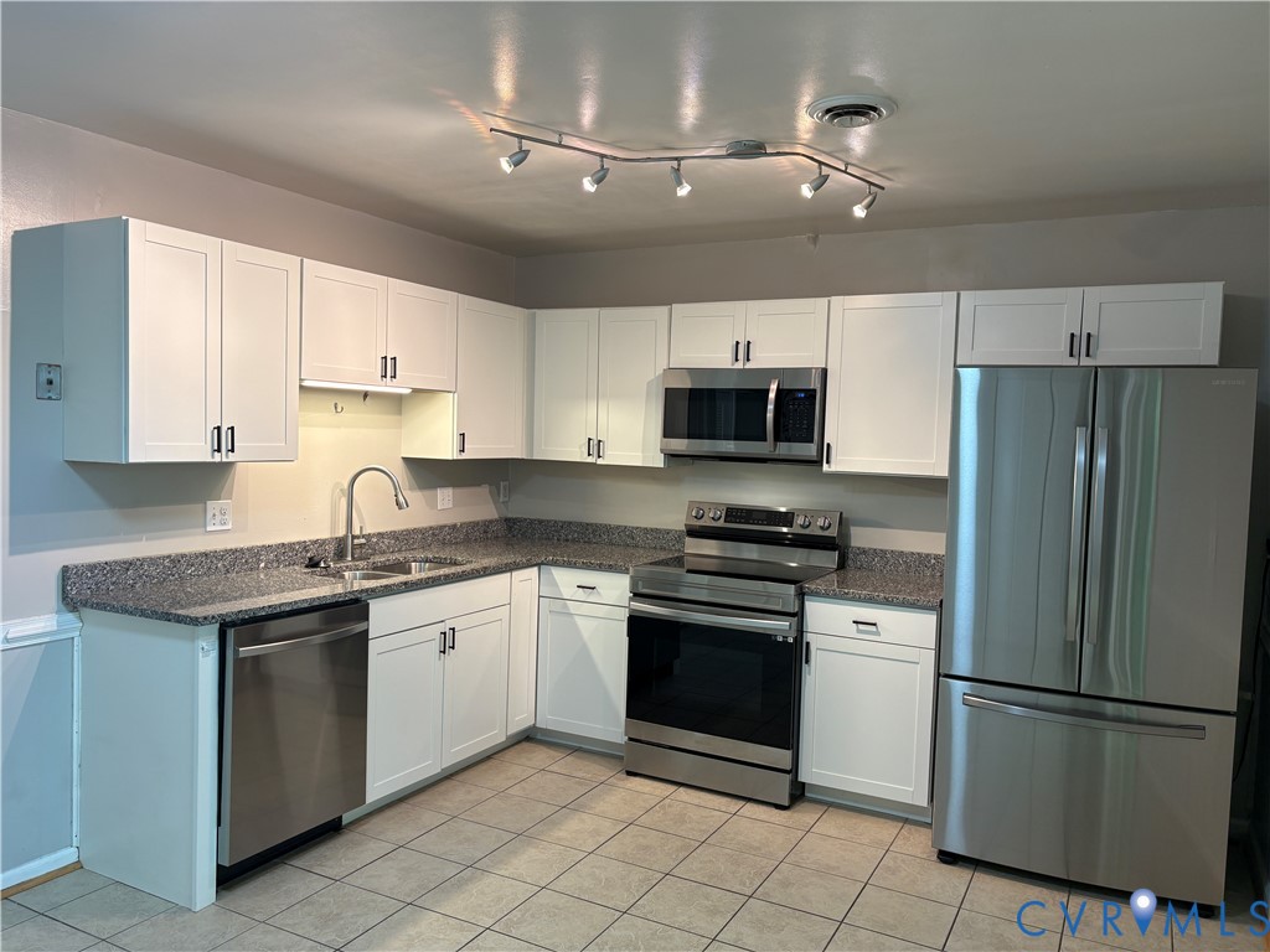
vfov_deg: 53.1
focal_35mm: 26
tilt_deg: -2.6
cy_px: 476
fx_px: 954
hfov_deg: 67.3
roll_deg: -1.1
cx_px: 635
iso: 80
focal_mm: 5.96
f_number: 1.6
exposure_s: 1/60
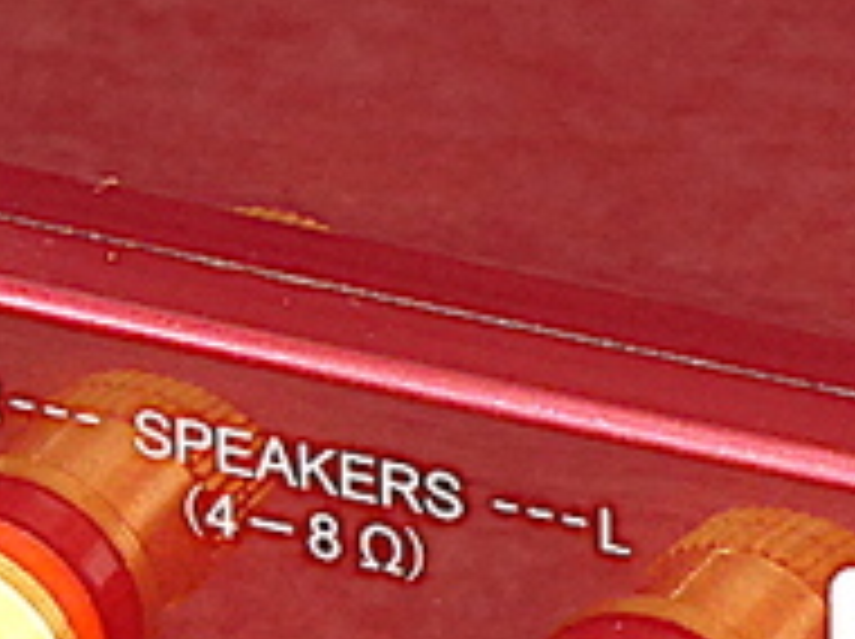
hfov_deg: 2.0
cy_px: 1004
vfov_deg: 1.5
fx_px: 24964
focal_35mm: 1012
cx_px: 459
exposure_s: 1/2
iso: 100
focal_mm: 35.8
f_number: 5.6
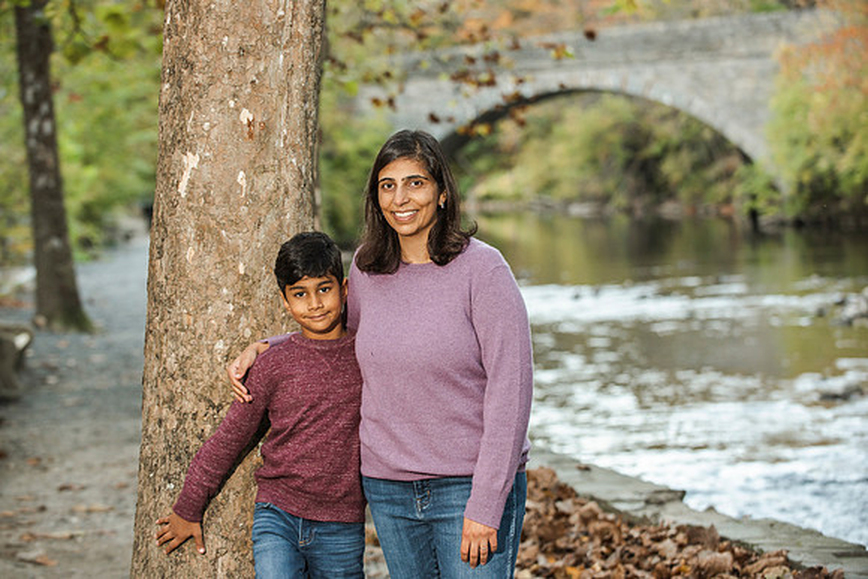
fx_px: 2476
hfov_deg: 19.9
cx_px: 413
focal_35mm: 103
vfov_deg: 13.3
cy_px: 276
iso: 1000
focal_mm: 98
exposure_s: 1/125
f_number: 4
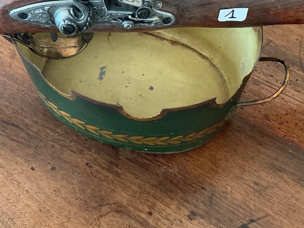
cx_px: 146
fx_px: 509
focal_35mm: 58
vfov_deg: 25.2
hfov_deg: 33.2
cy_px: 86
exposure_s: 1/60
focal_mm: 3
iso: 160
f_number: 1.8
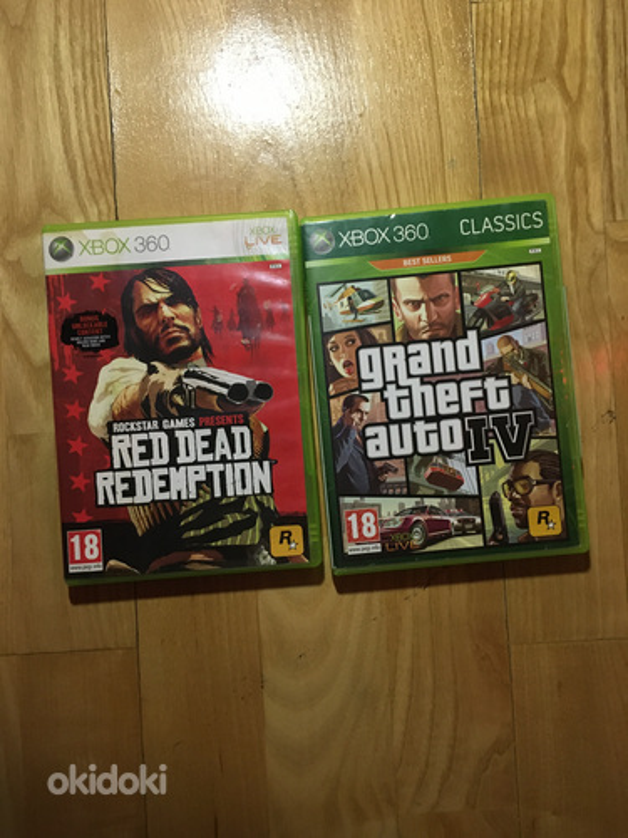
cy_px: 419
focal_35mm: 29
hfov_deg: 48.2
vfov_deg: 61.7
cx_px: 314
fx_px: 701
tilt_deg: -89.7
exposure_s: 1/17
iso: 250
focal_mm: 4.15
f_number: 2.2
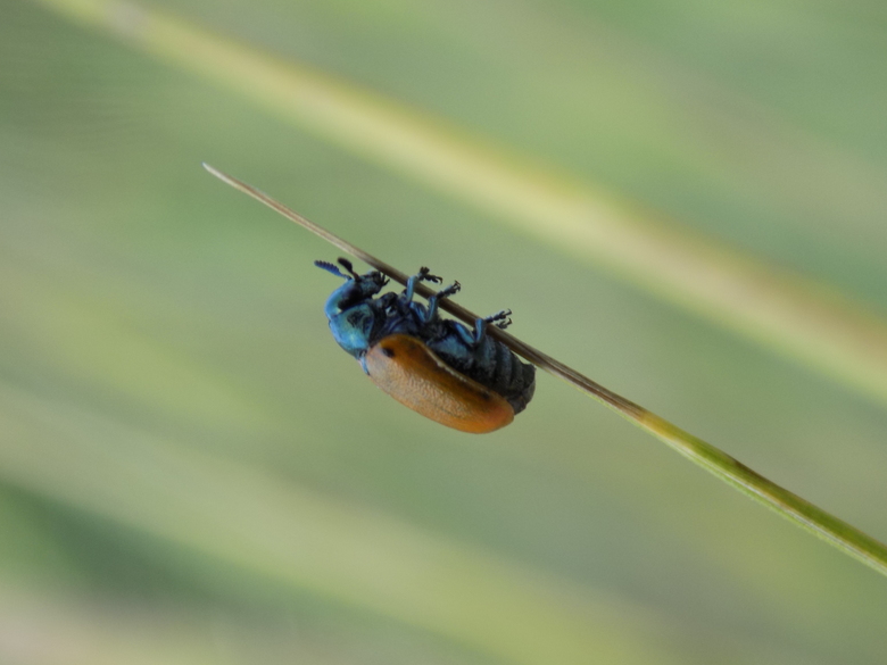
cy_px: 329
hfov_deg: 15.3
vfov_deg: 11.5
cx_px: 422
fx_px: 3305
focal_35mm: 129
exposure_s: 1/40
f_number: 4.8
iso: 80
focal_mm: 20.9
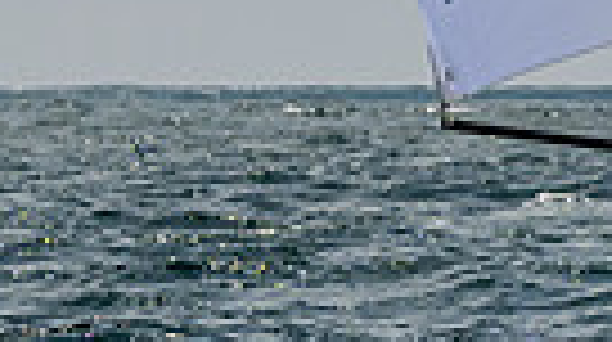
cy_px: -425
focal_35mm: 1078
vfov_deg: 1.1
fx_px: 17466
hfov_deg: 2.0
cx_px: 607
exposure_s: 1/2500
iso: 400
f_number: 6.3
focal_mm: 150
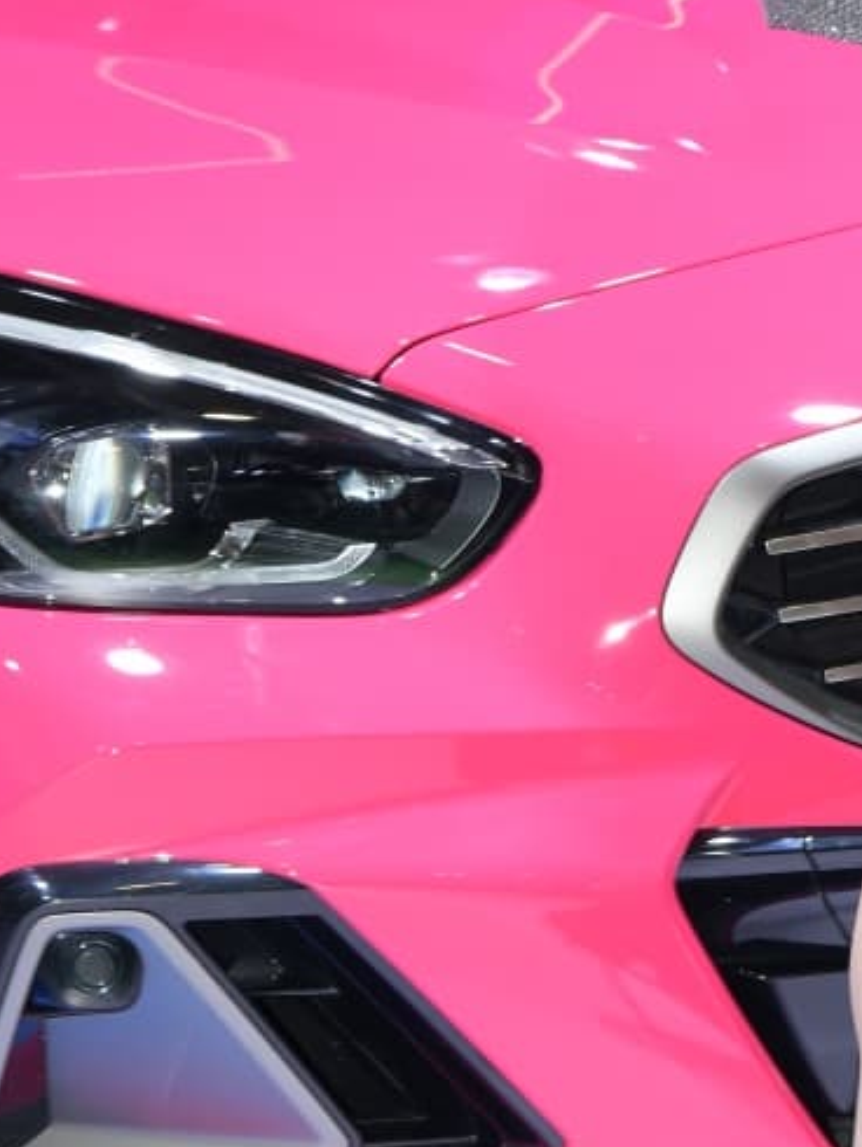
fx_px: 8194
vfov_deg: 8.0
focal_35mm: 247
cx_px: 1106
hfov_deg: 6.0
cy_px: 40
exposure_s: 1/200
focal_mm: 70
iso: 400
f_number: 5
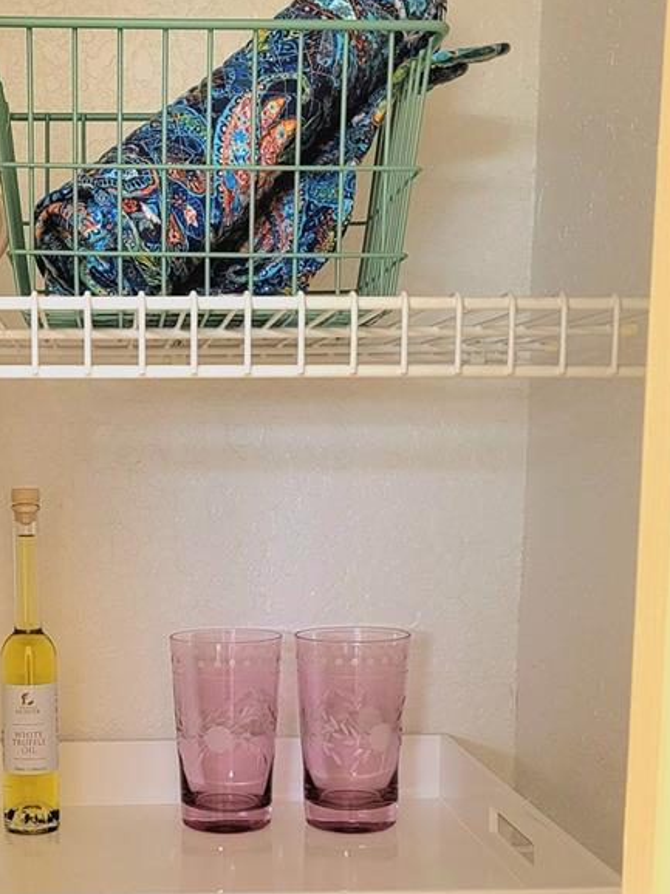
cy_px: 671
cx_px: 139
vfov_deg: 34.8
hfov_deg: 26.5
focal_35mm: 54
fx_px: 1395
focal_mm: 4.25
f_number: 1.8
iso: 250
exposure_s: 1/120
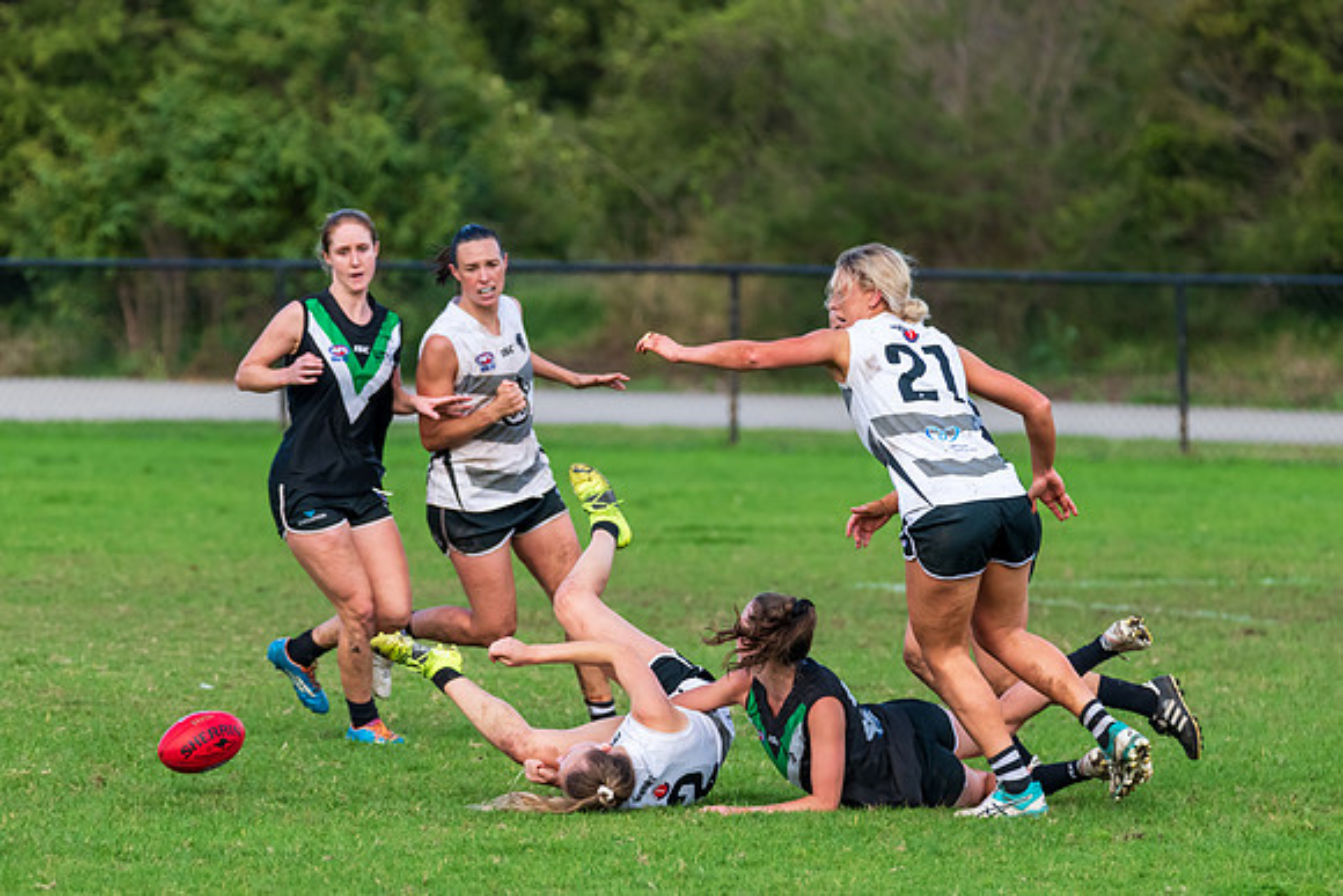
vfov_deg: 2.8
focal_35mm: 488
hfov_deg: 4.2
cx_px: 702
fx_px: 18220
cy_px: 576
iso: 1100
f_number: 6
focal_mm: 380
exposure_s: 1/1250
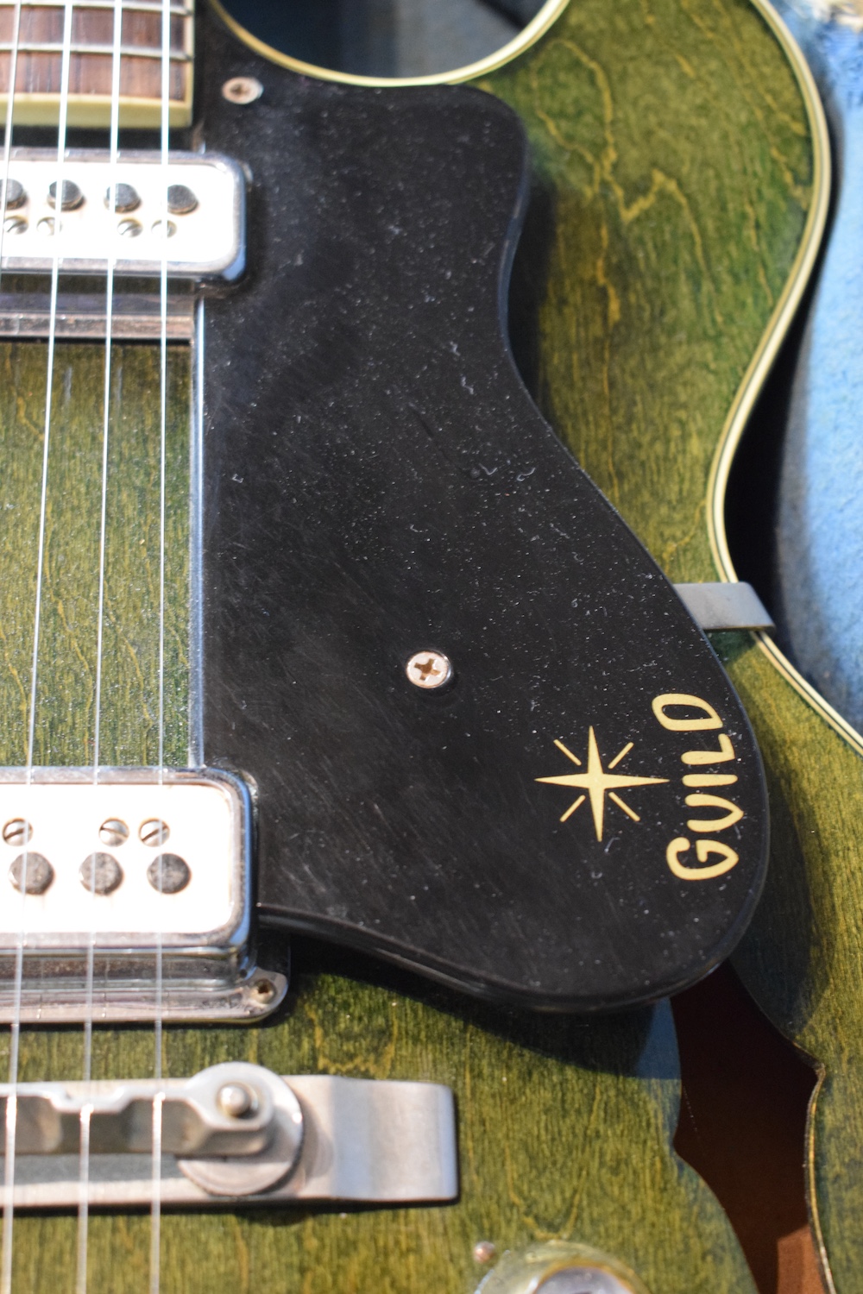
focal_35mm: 60
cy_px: 647
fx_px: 2157
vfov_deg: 33.4
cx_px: 432
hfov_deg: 22.6
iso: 3200
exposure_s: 1/10
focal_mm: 40
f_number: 5
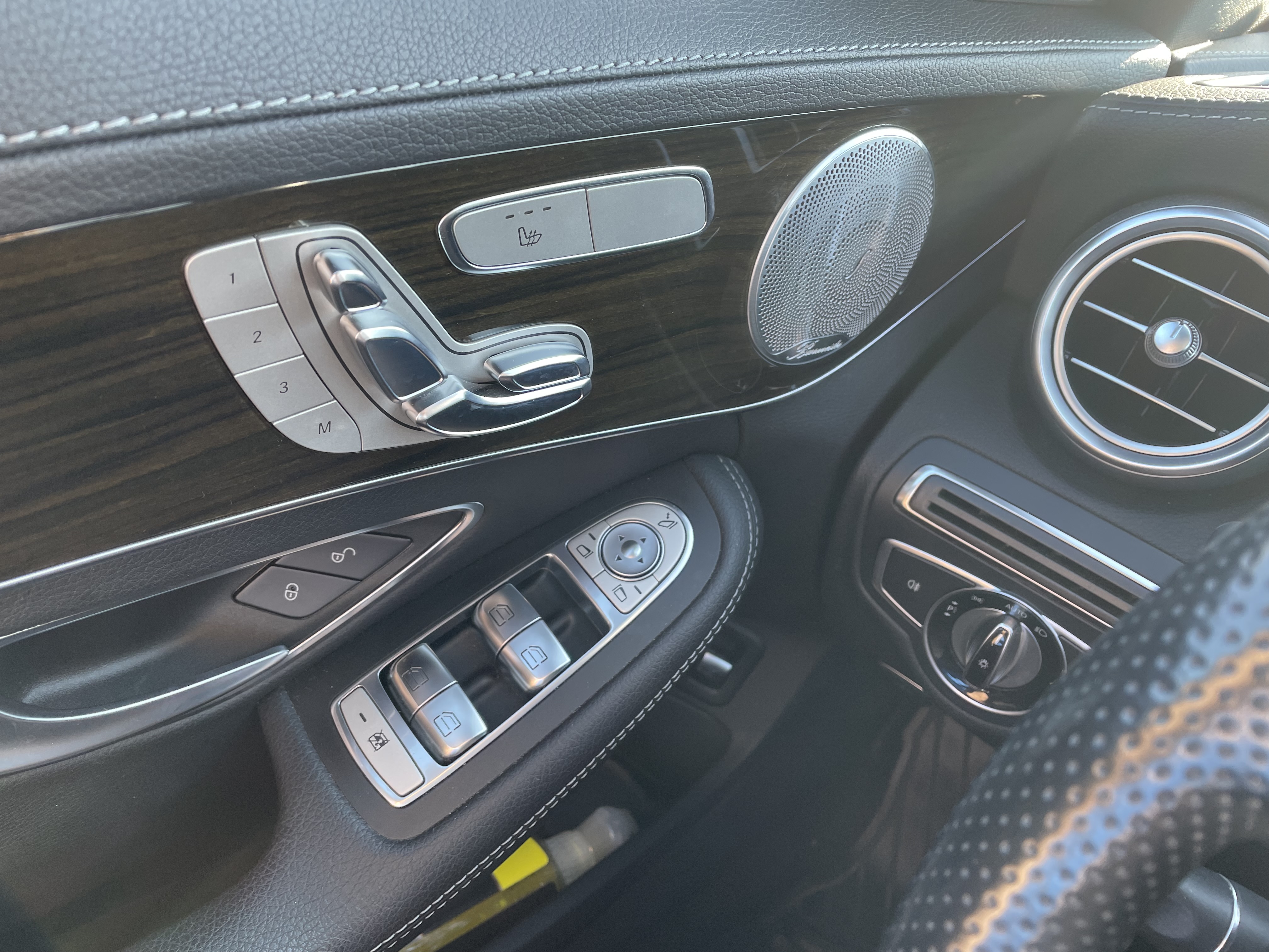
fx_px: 953
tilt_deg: -35.0
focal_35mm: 26
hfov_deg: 67.3
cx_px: 634
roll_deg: -14.4
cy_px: 476
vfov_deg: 53.1
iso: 64
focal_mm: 4.2
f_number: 1.6
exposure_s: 1/121
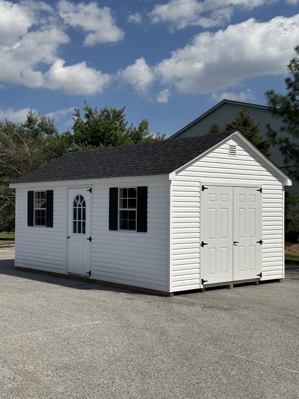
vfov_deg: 39.7
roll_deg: +0.0
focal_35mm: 48
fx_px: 553
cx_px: 150
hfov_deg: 30.3
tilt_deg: +3.4
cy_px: 200
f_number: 1.78
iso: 64
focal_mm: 6.86
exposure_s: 1/10870
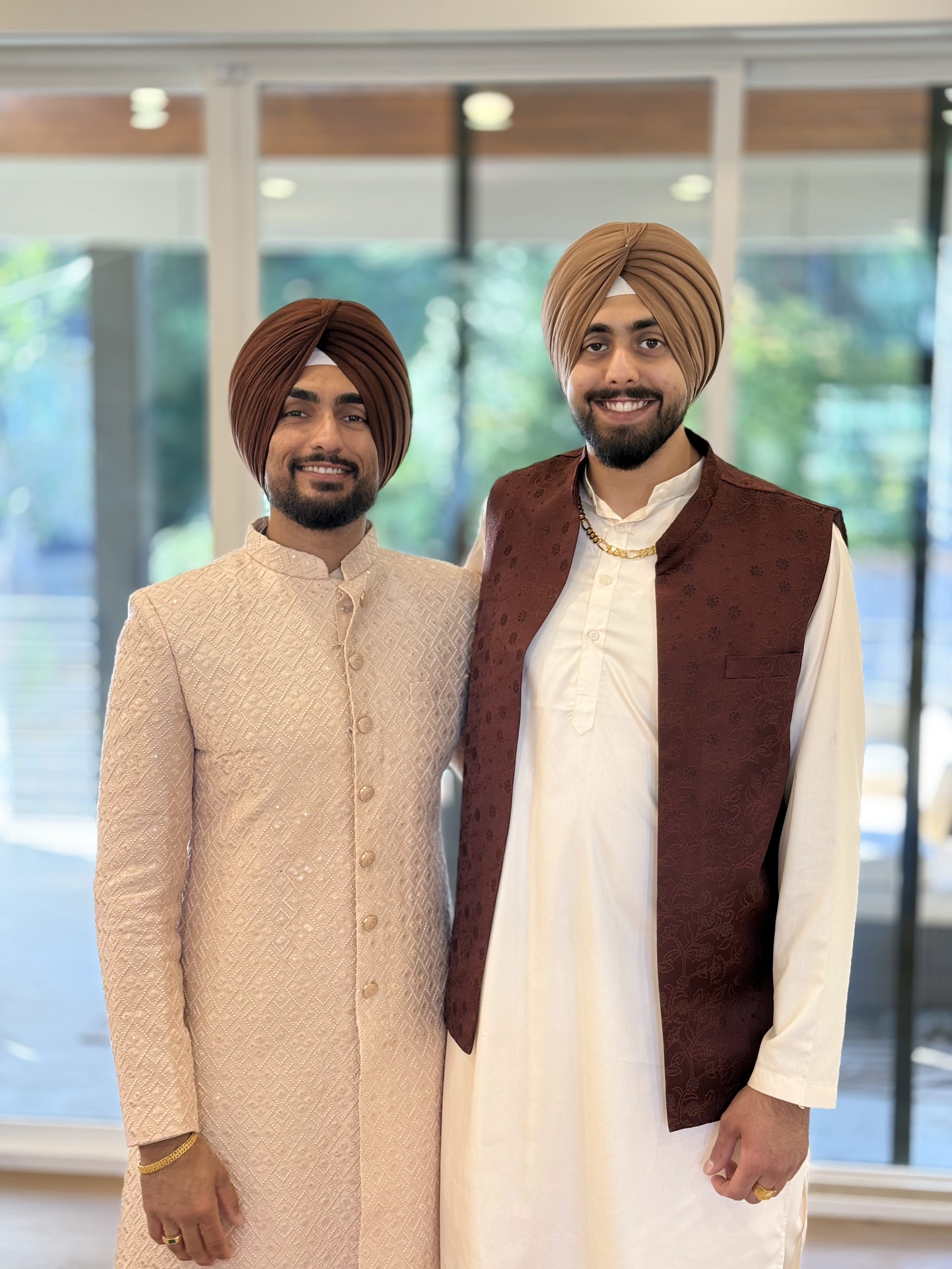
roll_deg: -0.4
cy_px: 634
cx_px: 476
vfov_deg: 39.7
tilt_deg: -6.1
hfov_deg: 30.3
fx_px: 1760
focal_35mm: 48
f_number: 1.78
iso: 80
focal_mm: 6.76
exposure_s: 1/60
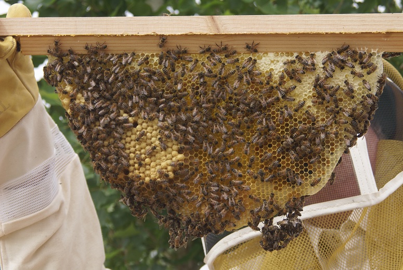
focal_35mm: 120
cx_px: 202
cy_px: 135
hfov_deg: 17.0
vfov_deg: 11.5
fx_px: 1345
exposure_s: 1/160
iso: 100
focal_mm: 80
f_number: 8
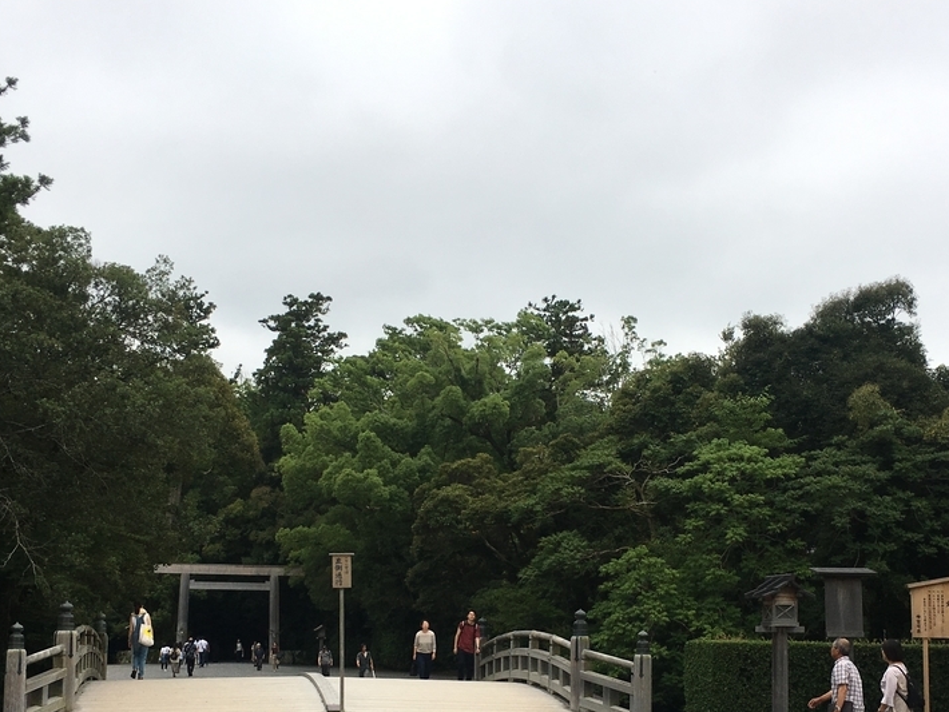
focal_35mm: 49
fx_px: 1344
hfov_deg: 38.9
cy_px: 525
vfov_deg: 29.3
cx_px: 474
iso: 25
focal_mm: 4.15
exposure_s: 1/407
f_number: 2.2
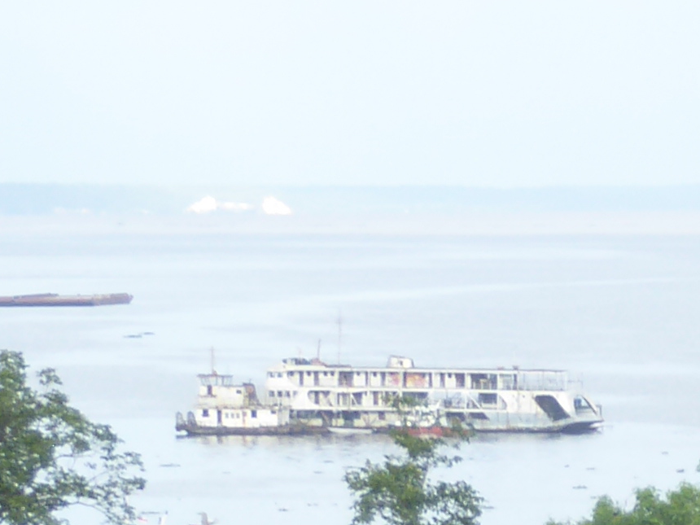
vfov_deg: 2.8
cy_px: 1005
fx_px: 10819
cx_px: 1226
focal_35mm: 535
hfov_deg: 3.7
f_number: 5.1
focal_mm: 20.6
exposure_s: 1/60
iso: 100
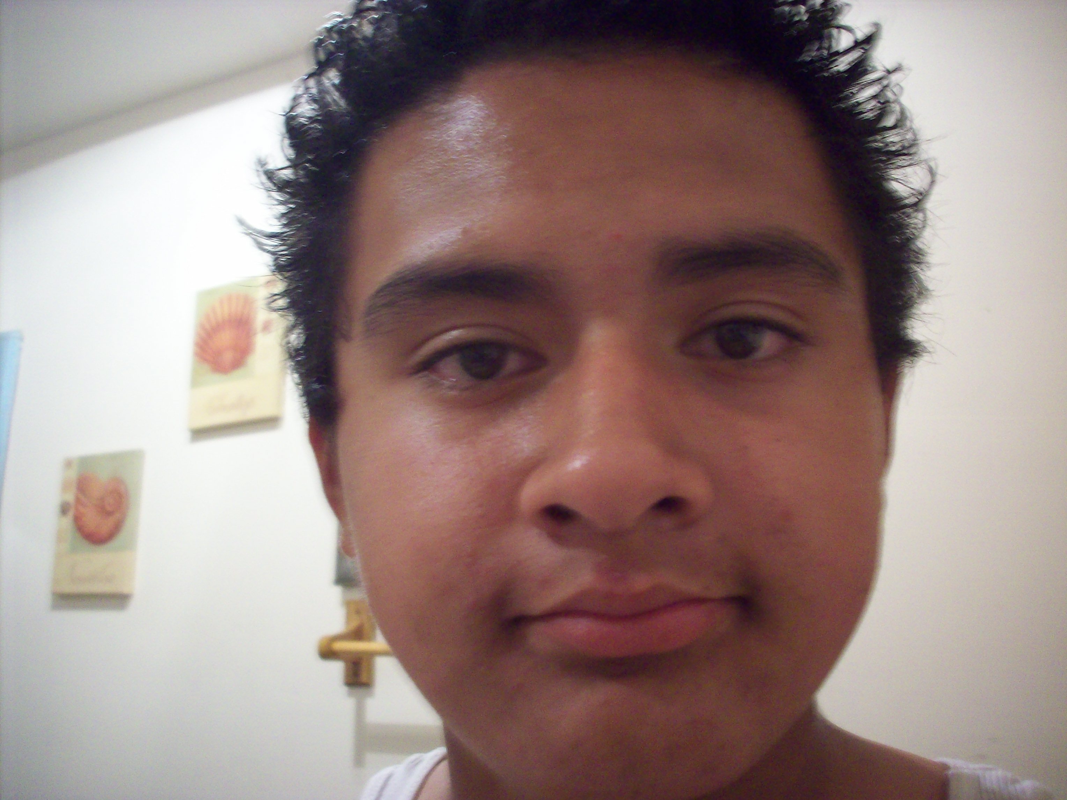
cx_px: 534
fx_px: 1140
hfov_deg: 50.1
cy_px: 400
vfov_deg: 38.7
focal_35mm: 37
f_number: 2.8
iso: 200
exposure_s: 1/8
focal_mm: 6.2
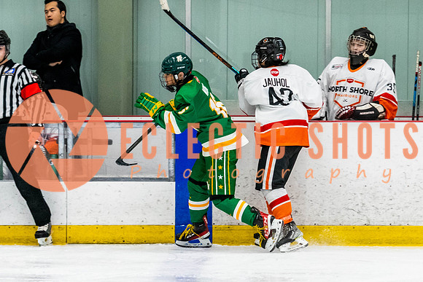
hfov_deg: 7.7
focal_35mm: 266
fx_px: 3127
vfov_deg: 5.2
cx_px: 237
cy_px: 203
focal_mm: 105
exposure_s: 1/640
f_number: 2.8
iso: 1800
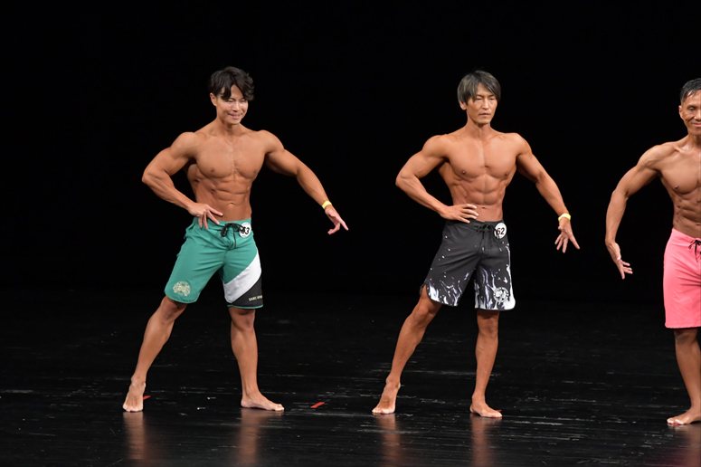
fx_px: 4963
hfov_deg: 8.1
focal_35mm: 255
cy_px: 234
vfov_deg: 5.4
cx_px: 350
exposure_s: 1/400
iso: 3200
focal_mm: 170
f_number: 5.6
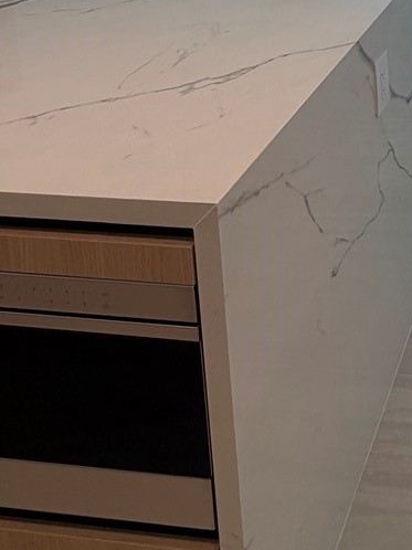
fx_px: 715
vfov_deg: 32.0
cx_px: 521
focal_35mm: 45
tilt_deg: -7.0
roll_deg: +1.7
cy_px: -165
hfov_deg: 27.4
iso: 64
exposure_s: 1/120
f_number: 2.2
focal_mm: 2.22
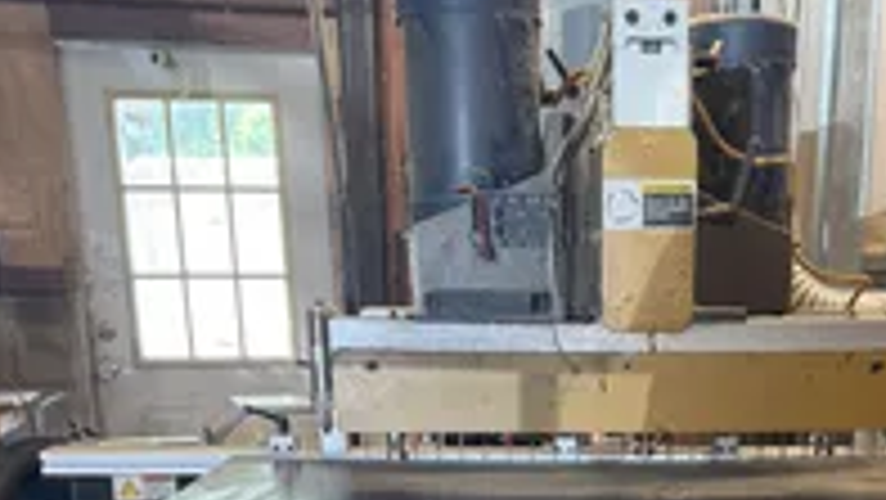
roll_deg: -1.4
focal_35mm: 53
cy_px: 662
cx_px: 630
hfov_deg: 38.4
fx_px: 1246
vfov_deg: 20.6
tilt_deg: -18.2
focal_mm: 6.76
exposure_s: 1/63
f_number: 1.78
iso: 125
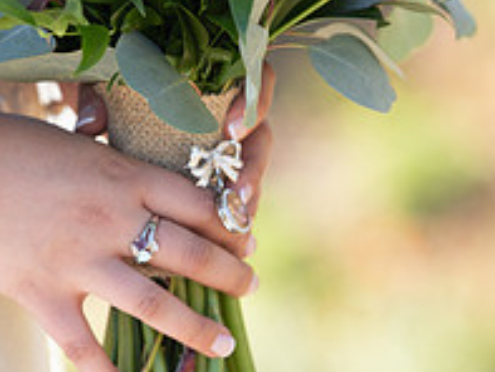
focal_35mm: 362
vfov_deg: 4.1
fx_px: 5180
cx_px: 133
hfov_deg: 5.5
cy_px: 189
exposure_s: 1/250
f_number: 3.5
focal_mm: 165
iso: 100
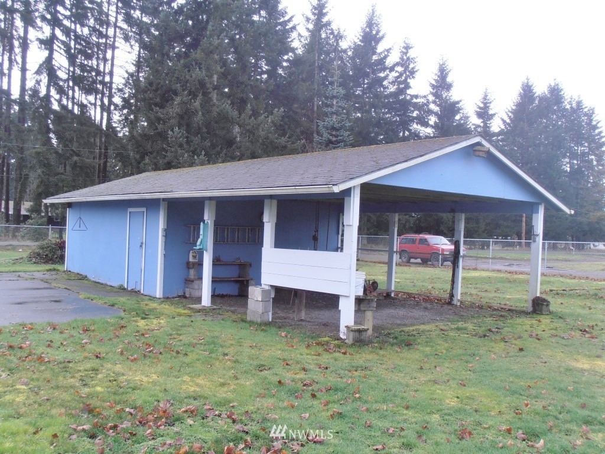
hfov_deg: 50.1
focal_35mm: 37
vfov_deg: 38.7
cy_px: 227
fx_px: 647
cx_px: 302
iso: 80
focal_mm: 6.61
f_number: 3.9
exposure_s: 1/200
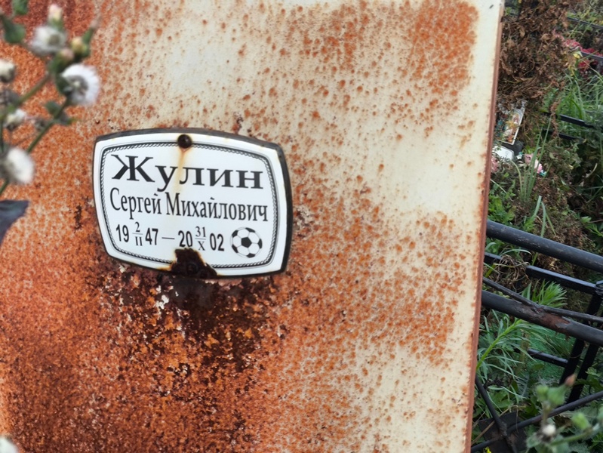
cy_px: 226
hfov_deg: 38.2
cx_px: 302
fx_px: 871
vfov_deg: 29.1
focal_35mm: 50
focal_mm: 4.71
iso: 80
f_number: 1.7
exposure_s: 1/120
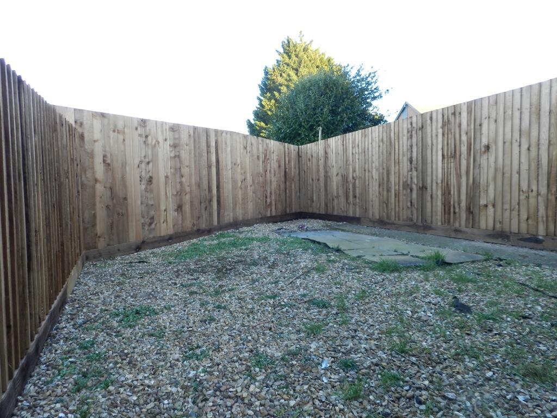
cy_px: 209
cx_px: 278
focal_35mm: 23
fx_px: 370
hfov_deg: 73.9
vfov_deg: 58.9
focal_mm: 4
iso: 160
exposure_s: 1/50
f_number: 3.4
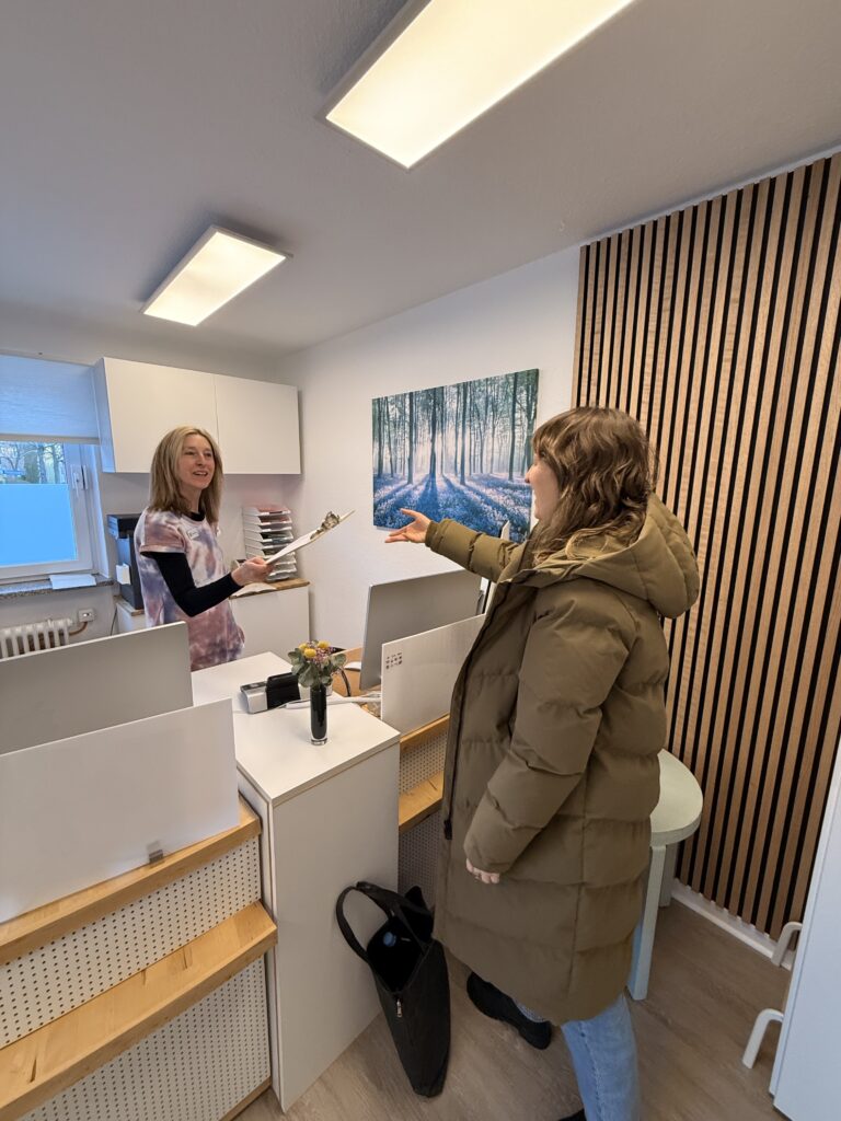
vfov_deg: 102.1
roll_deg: -1.4
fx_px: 454
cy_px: 560
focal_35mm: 14
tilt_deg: -9.3
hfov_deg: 85.7
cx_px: 420
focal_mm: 2.22
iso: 160
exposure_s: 1/100
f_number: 2.2
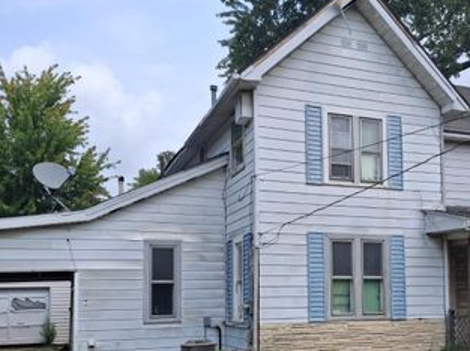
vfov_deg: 35.1
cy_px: 263
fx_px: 542
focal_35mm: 40
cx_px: 294
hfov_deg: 46.4
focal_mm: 4.69
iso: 25
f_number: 1.8
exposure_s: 1/1101
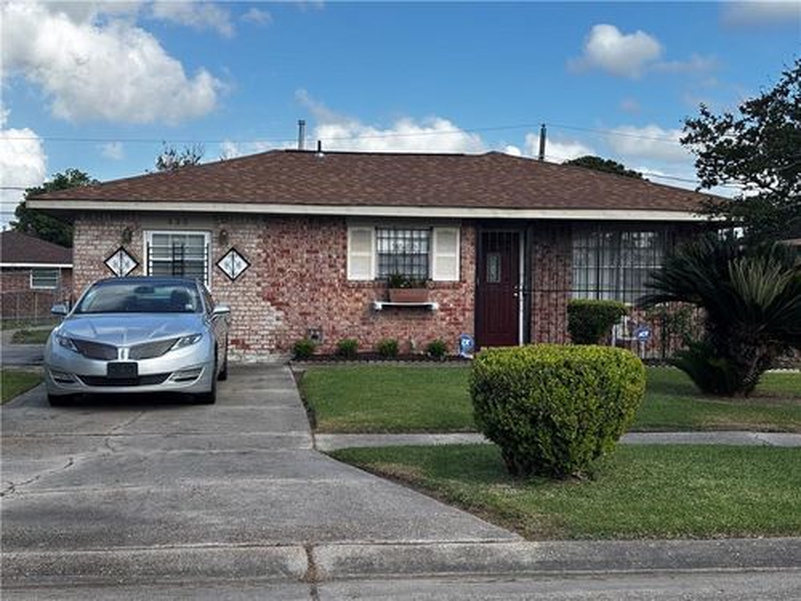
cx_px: 400
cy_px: 300
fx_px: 1203
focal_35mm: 52
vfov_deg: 28.0
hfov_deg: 36.8
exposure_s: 1/1812
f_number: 1.6
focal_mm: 5.96
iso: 32
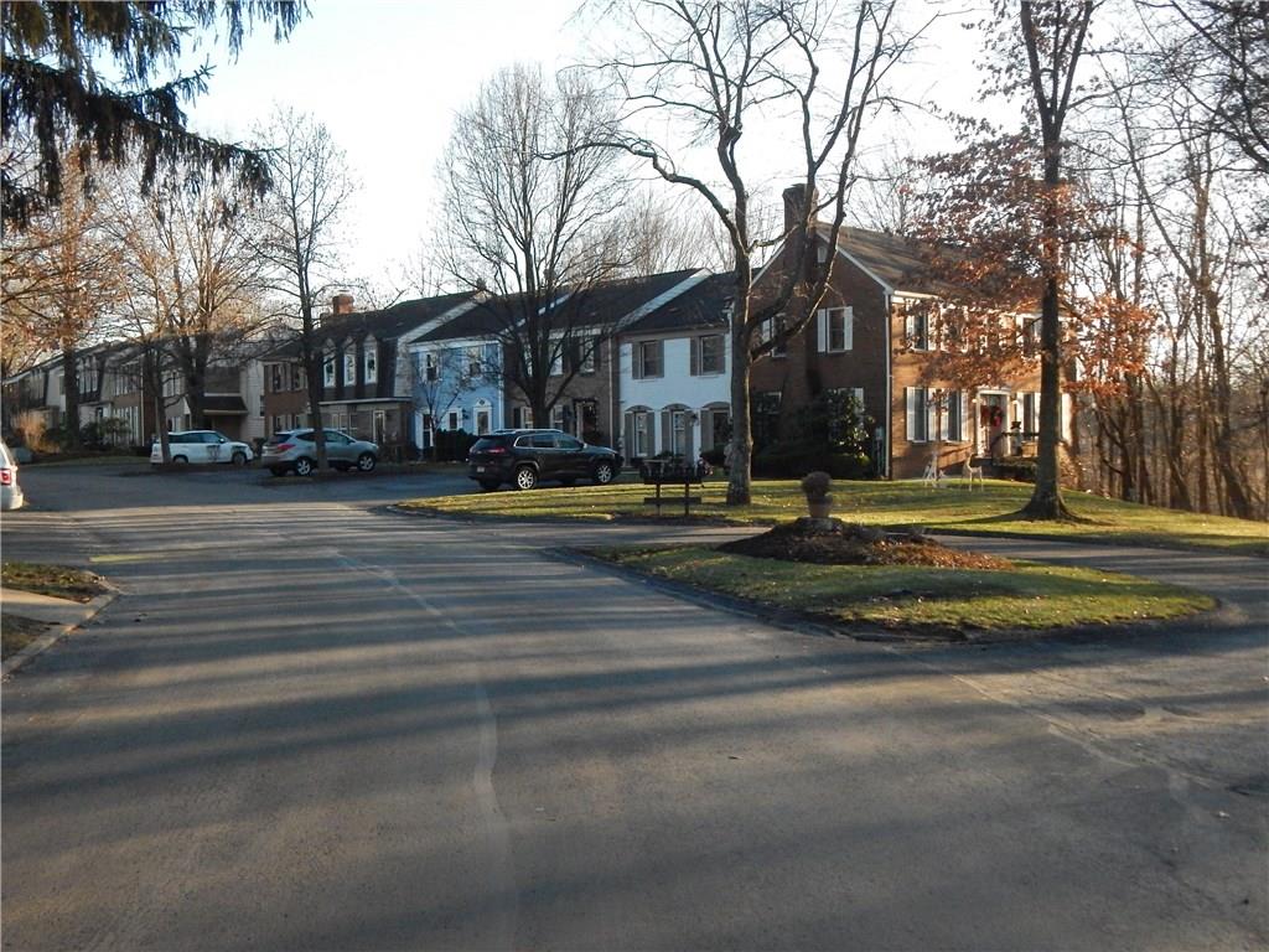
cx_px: 634
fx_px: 1393
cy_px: 476
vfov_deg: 37.7
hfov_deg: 49.0
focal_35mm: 38
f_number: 6.9
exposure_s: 1/400
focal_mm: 6.8
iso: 800
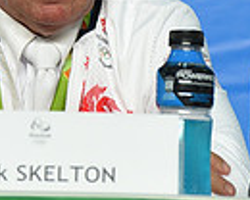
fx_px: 6208
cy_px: -283
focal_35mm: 839
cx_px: 103
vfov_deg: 1.8
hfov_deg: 2.3
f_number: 5.6
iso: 200
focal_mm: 200
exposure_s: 1/30
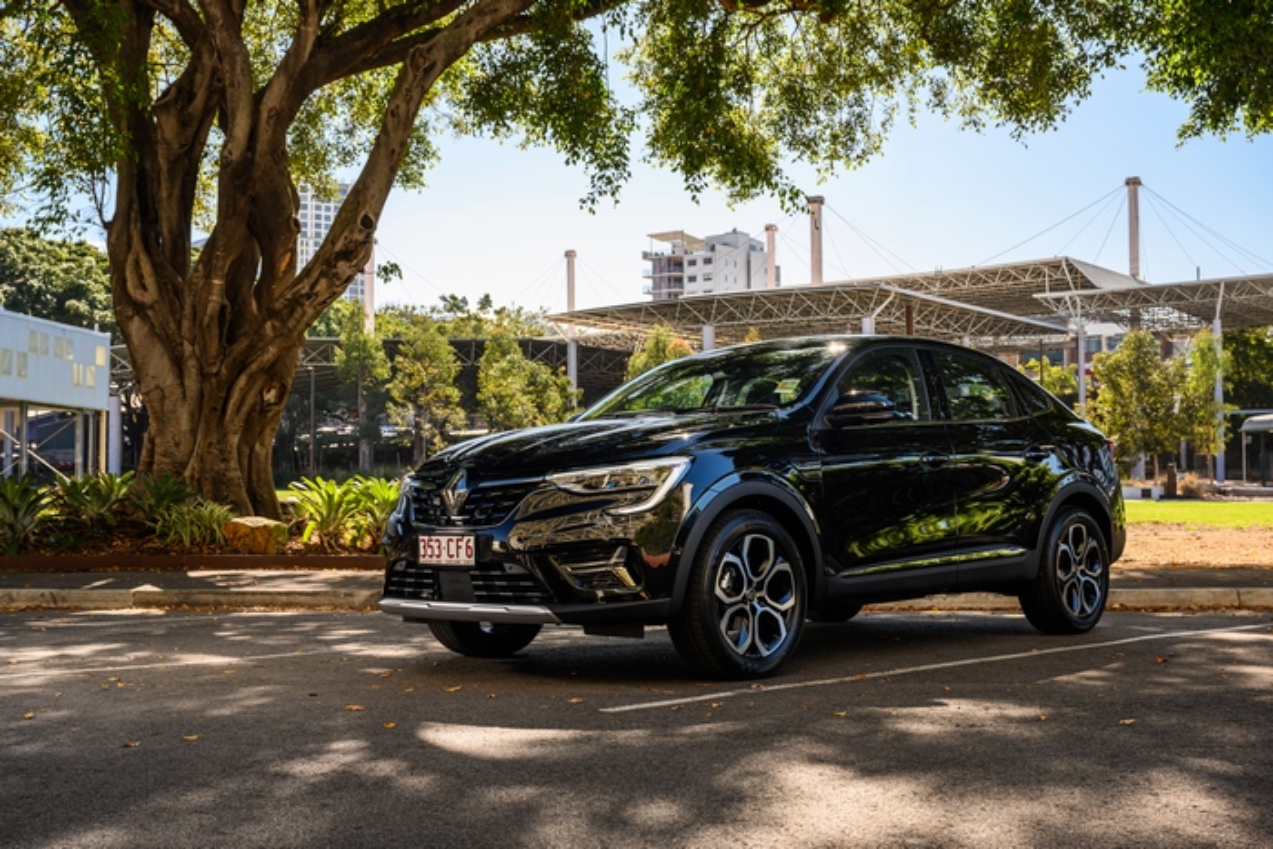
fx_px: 1450
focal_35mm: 41
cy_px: 424
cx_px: 636
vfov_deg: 32.6
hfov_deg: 47.4
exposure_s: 1/160
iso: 250
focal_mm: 41
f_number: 6.3
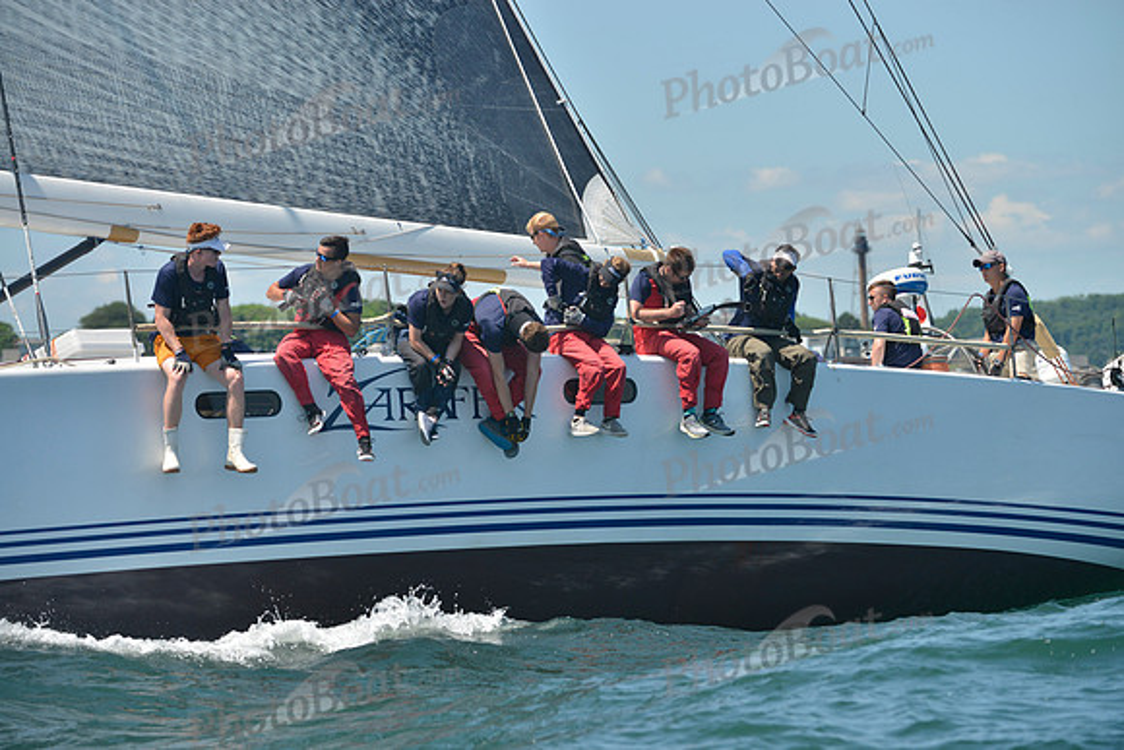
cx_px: 562
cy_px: 375
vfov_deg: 6.2
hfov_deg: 9.4
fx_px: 6870
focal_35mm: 220
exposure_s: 1/1000
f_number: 7.1
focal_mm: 220
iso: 280
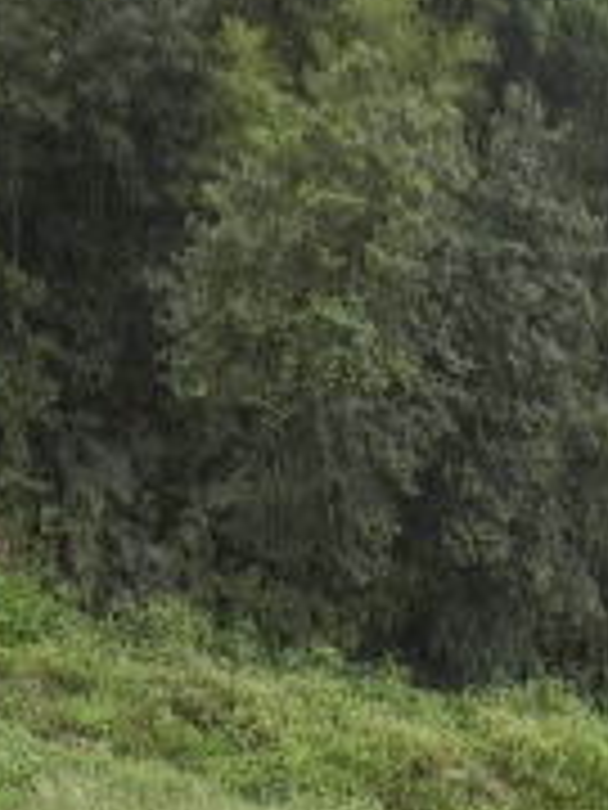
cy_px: 1897
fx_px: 2084
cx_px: 653
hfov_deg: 16.2
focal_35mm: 89
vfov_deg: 14.8
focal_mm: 2.23
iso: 50
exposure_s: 1/165
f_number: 2
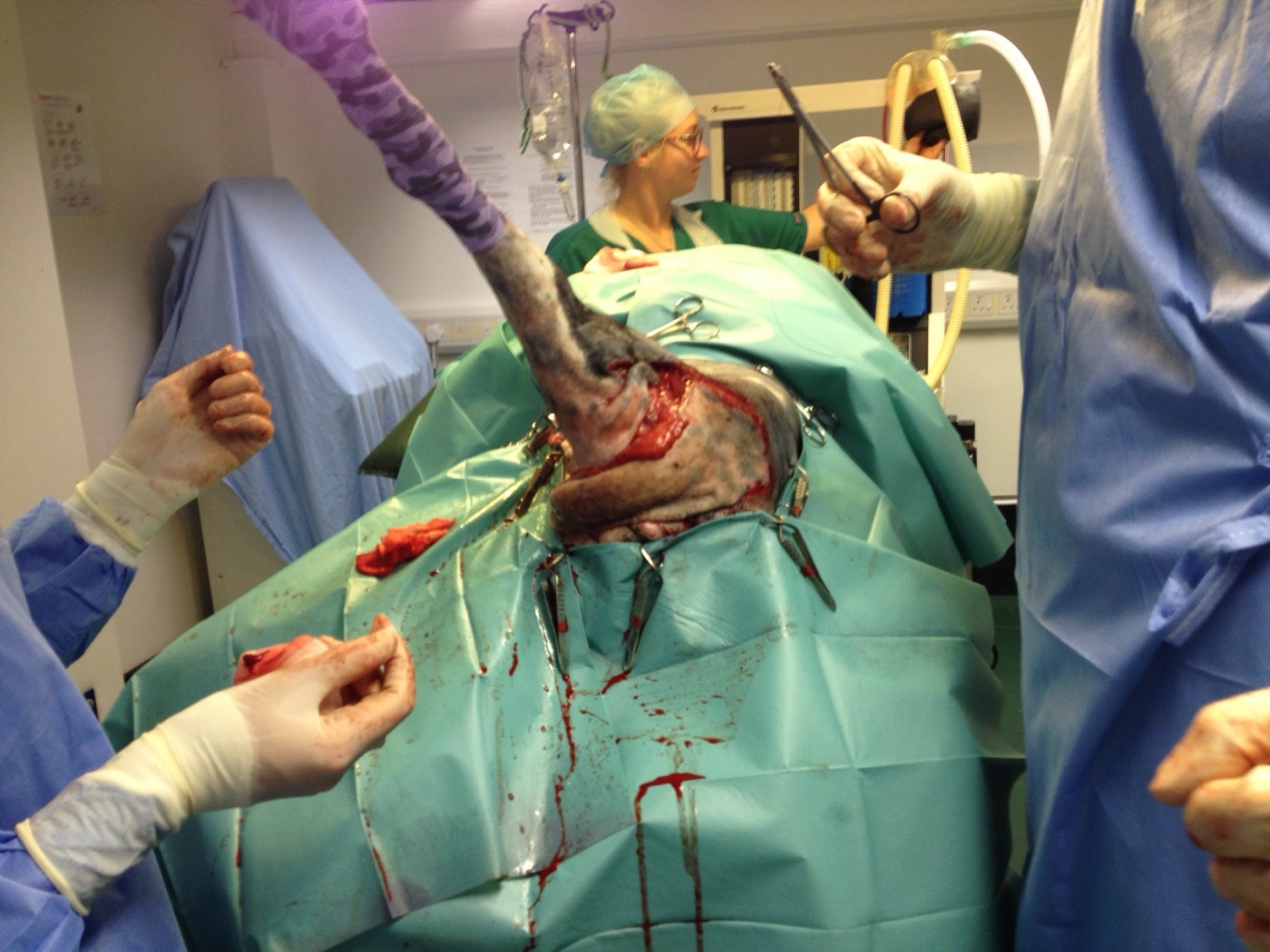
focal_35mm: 35
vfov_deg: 40.7
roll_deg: +4.6
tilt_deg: -13.3
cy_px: 476
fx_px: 1284
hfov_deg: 52.6
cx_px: 635
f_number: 2.4
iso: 64
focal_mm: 4.28
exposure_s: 1/20
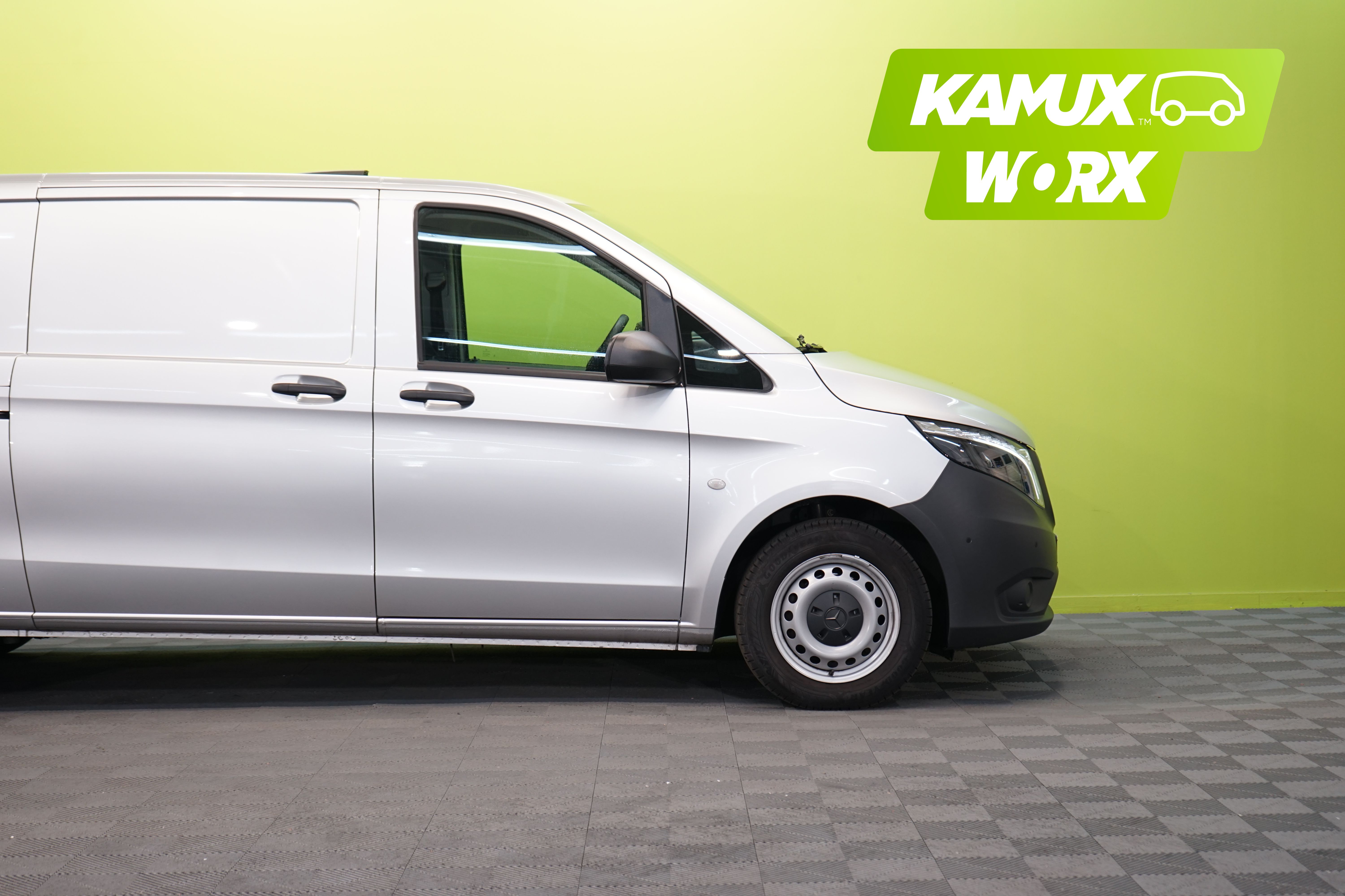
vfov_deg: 25.1
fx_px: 2017
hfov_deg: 36.9
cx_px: 672
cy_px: 448
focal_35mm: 54
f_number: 5
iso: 500
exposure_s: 1/40
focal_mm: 54
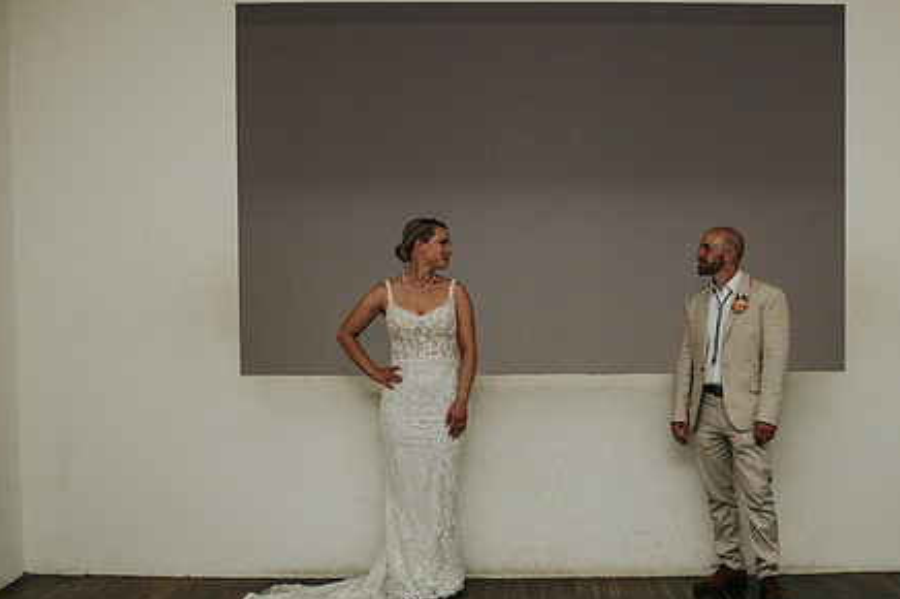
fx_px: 1199
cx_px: 553
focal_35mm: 48
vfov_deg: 28.0
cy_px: 341
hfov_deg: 40.9
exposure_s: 1/200
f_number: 2.8
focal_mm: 35
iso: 1000
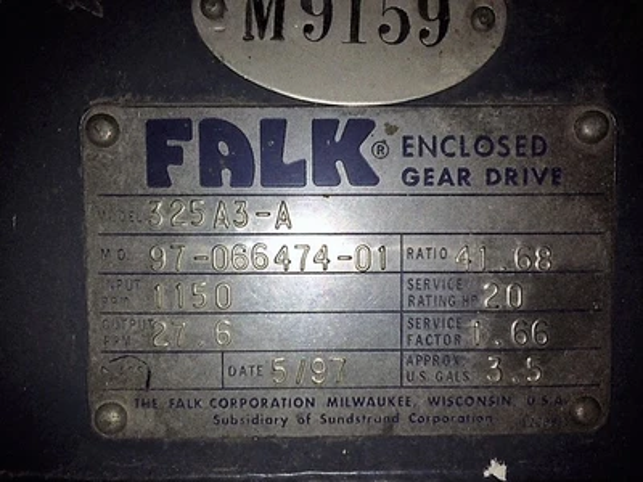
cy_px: 241
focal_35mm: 29
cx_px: 322
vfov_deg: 48.2
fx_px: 539
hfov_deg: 61.7
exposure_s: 1/604
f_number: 2.2
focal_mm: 4.15
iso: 32
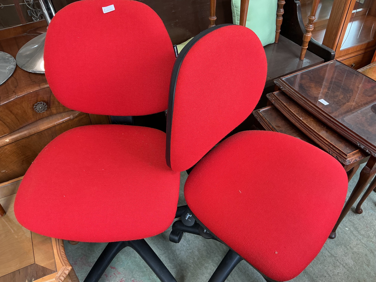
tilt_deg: -42.7
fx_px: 315
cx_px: 188
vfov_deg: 48.2
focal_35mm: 29
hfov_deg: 61.7
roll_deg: +2.0
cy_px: 141
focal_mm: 3
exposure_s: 1/60
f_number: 1.8
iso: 64
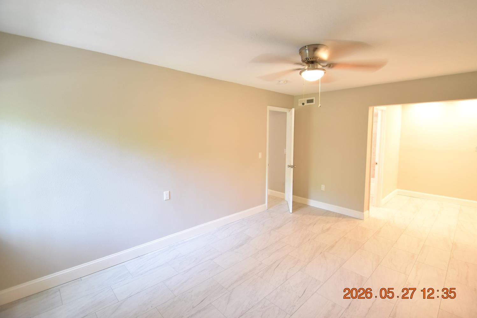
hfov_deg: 96.7
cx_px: 250
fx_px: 212
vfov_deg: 73.6
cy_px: 149
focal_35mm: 16
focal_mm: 10
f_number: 3.5
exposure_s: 1/20
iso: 800
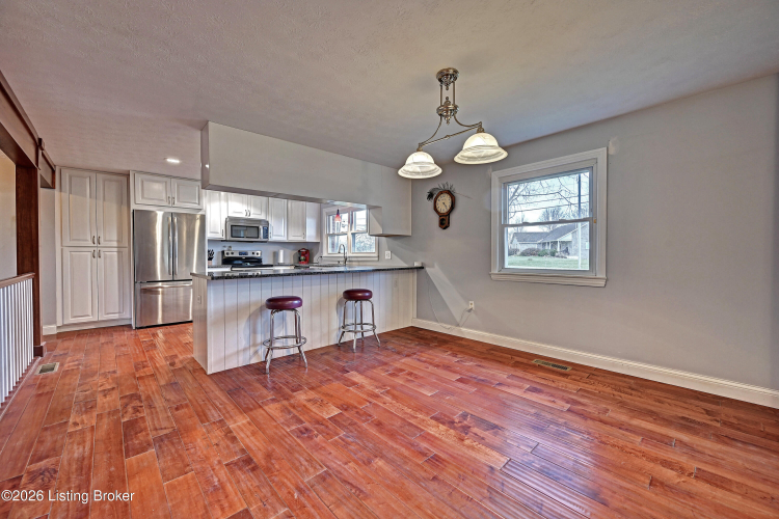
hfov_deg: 104.3
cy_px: 260
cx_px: 390
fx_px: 303
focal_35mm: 14
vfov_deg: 81.2
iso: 320
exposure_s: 1/2.5
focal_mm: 14
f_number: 8
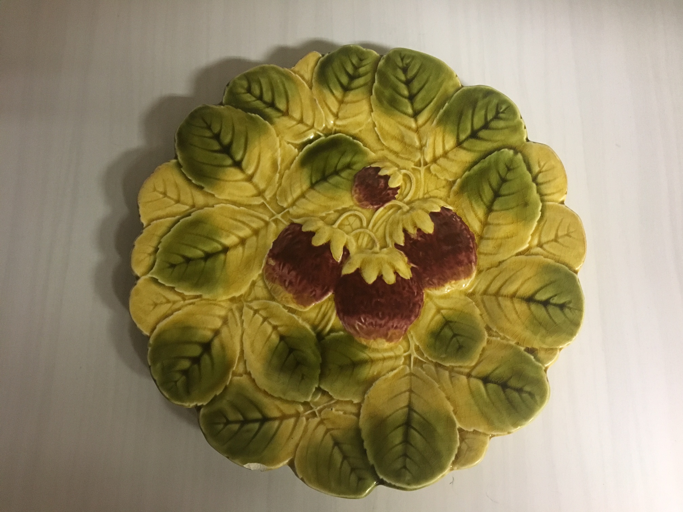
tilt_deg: -78.3
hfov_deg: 61.7
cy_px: 256
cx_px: 342
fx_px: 572
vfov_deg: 48.2
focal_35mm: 29
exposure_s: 1/25
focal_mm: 4.15
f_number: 2.2
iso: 200
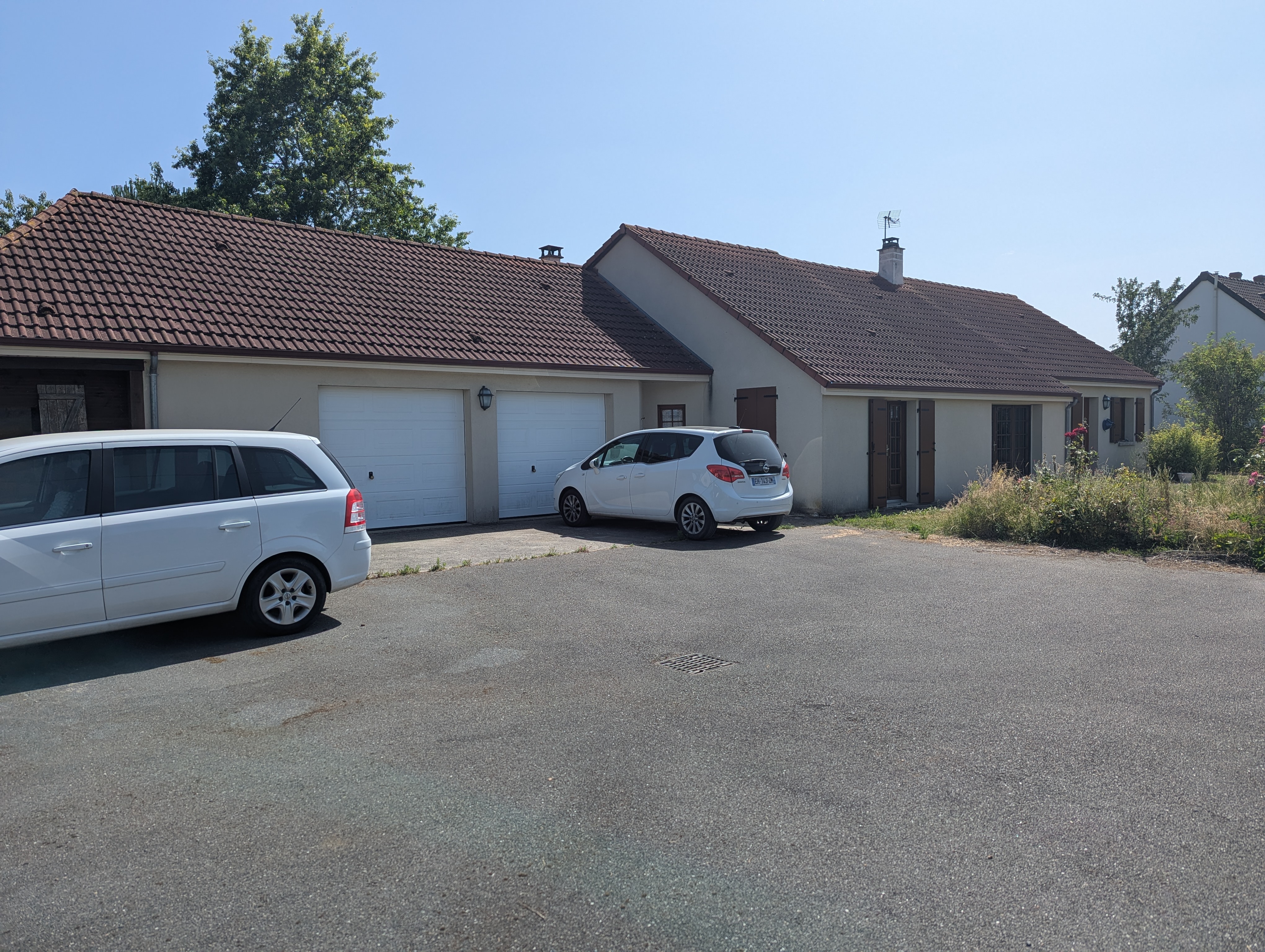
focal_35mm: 24
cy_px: 476
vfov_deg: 56.9
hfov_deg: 71.5
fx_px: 878
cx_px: 632
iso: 48
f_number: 1.85
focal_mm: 6.81
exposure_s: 1/2217
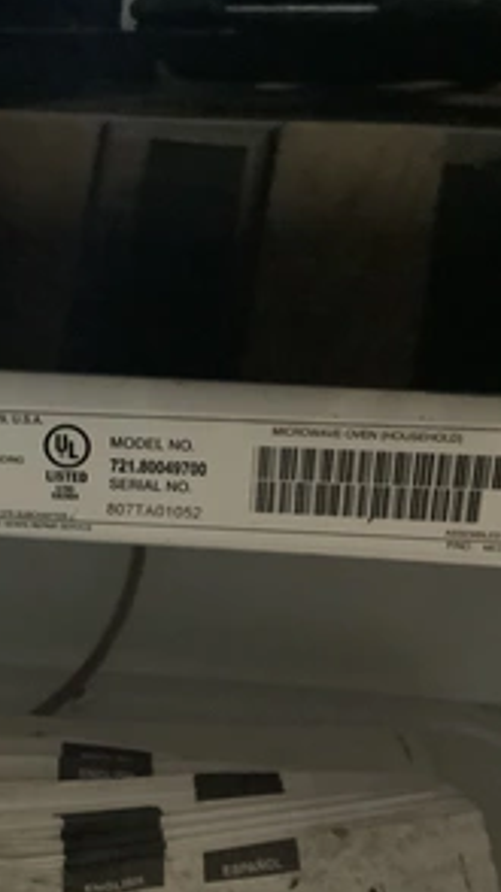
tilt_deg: -17.9
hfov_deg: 25.3
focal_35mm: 46
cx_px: 73
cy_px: 443
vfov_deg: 44.6
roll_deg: -2.9
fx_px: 1088
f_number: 2.4
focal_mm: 3.3
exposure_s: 1/15
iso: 800
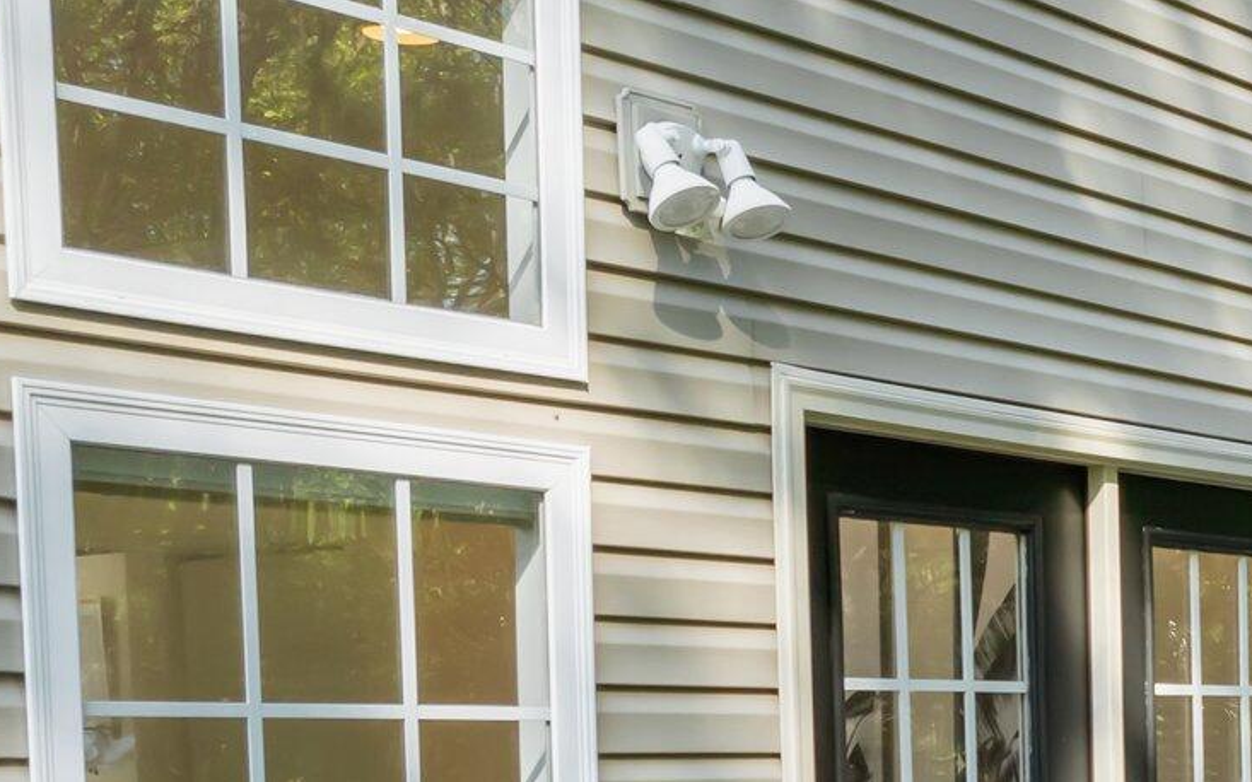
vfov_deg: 17.2
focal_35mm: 71
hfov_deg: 25.5
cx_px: 1563
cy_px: 1034
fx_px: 2422
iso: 410
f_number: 2.8
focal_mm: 12.29
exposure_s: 1/640
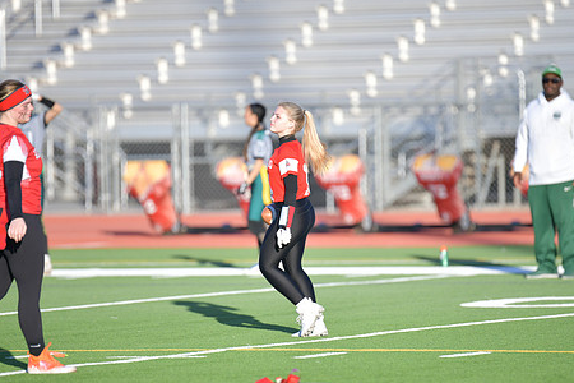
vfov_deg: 3.6
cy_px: 213
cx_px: 304
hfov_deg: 5.3
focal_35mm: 387
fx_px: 6170
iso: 64
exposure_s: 1/800
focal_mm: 300
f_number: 2.8
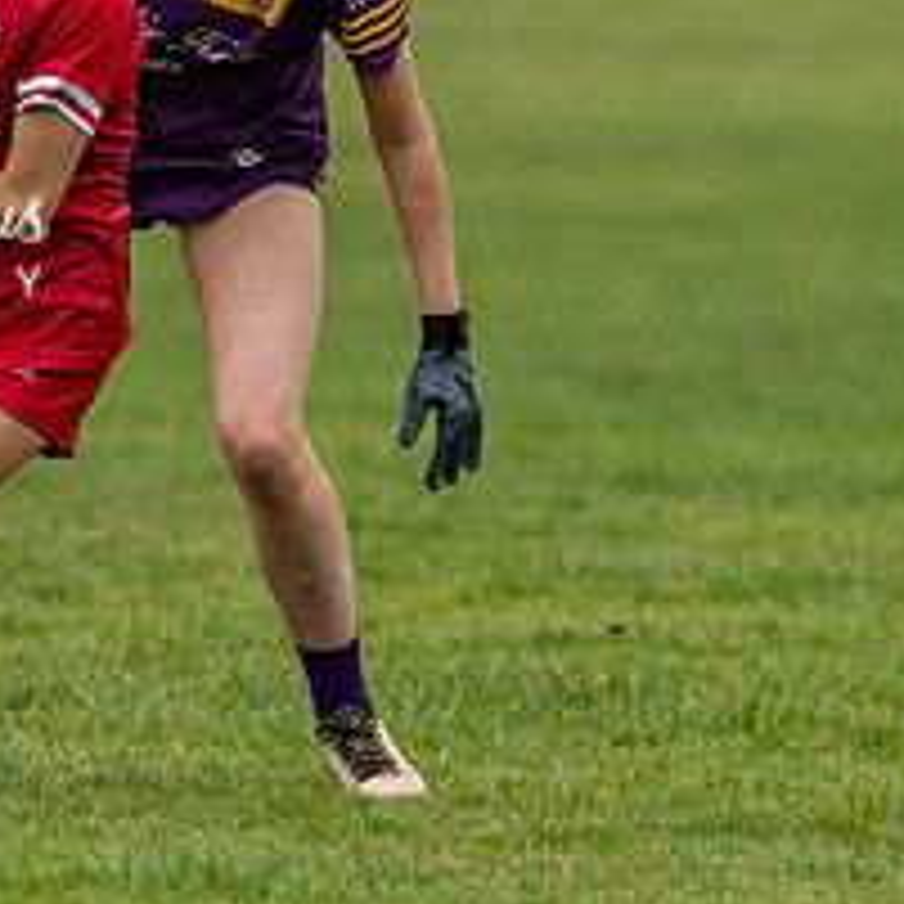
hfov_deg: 1.4
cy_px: 703
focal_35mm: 1263
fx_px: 37316
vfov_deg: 1.4
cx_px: 320
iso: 640
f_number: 2.8
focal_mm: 300
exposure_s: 1/640
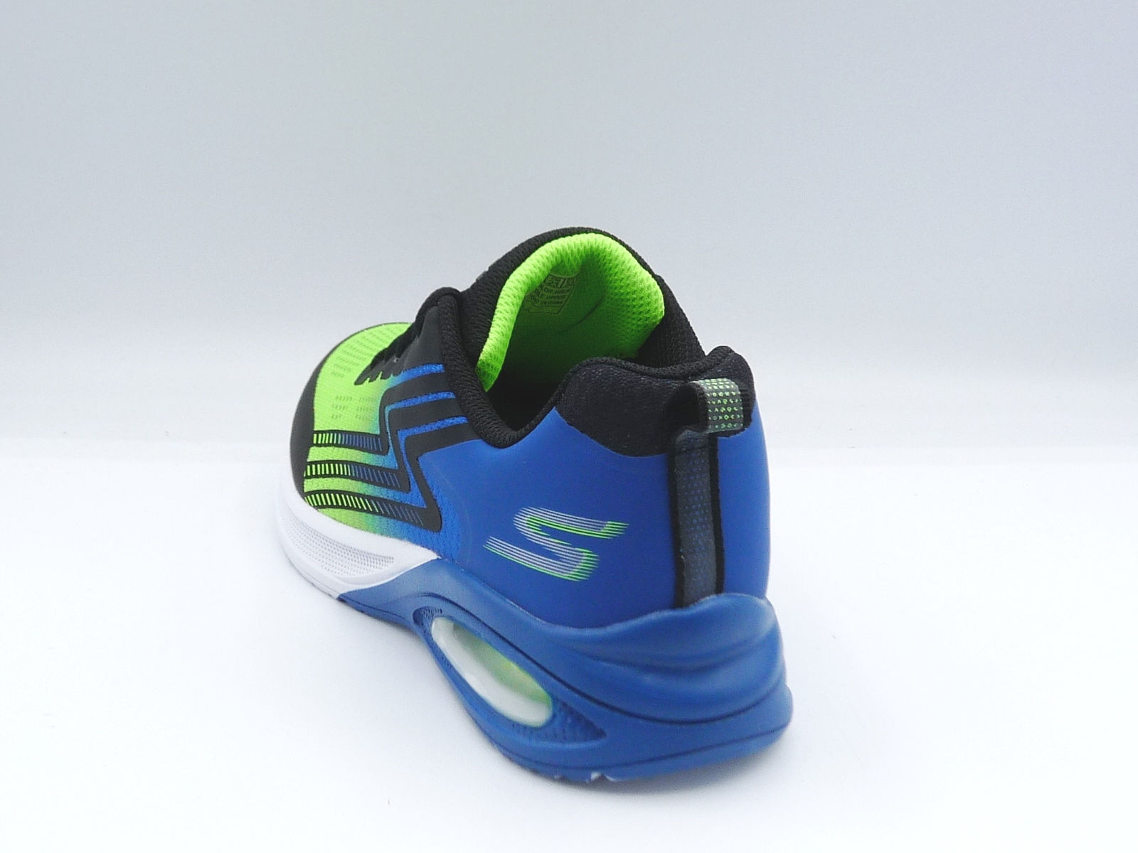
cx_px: 569
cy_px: 426
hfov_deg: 38.2
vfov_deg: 29.1
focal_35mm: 50
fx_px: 1644
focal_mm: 4.9
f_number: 4.5
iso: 100
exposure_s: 1/200
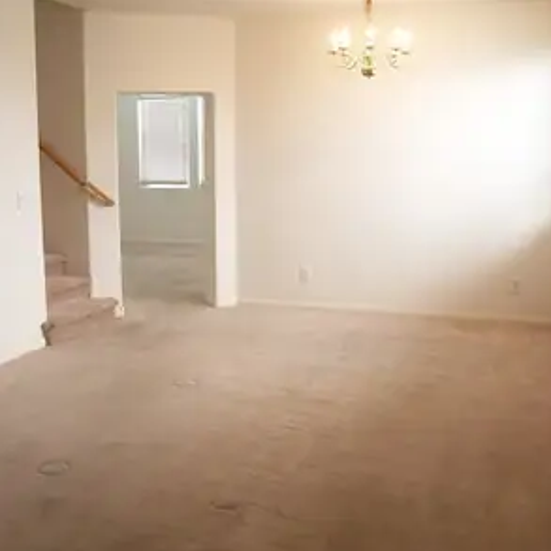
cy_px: 278
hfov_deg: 40.8
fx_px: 738
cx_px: 226
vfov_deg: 40.9
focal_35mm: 41
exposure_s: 1/60
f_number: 2.7
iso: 125
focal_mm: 5.6
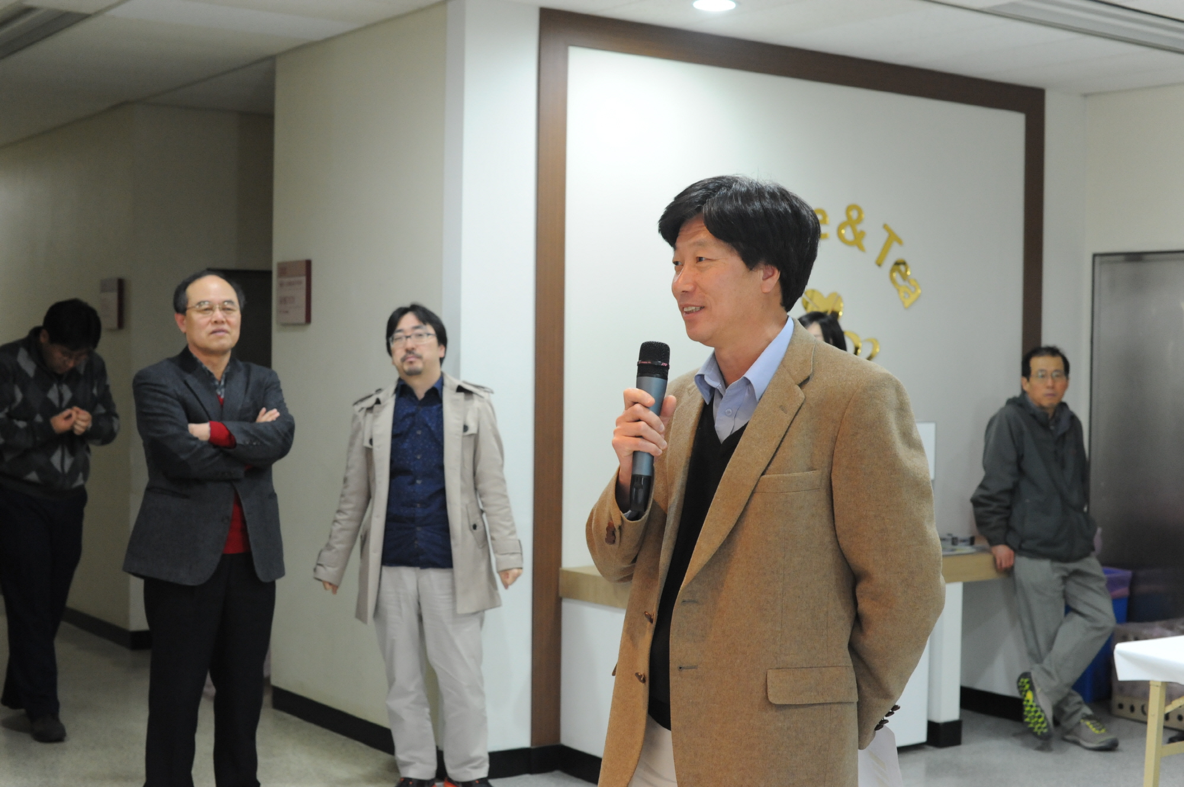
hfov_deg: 39.6
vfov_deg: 26.9
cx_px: 592
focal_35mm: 50
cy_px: 394
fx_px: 1643
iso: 3200
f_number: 6.3
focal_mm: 50
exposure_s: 1/50
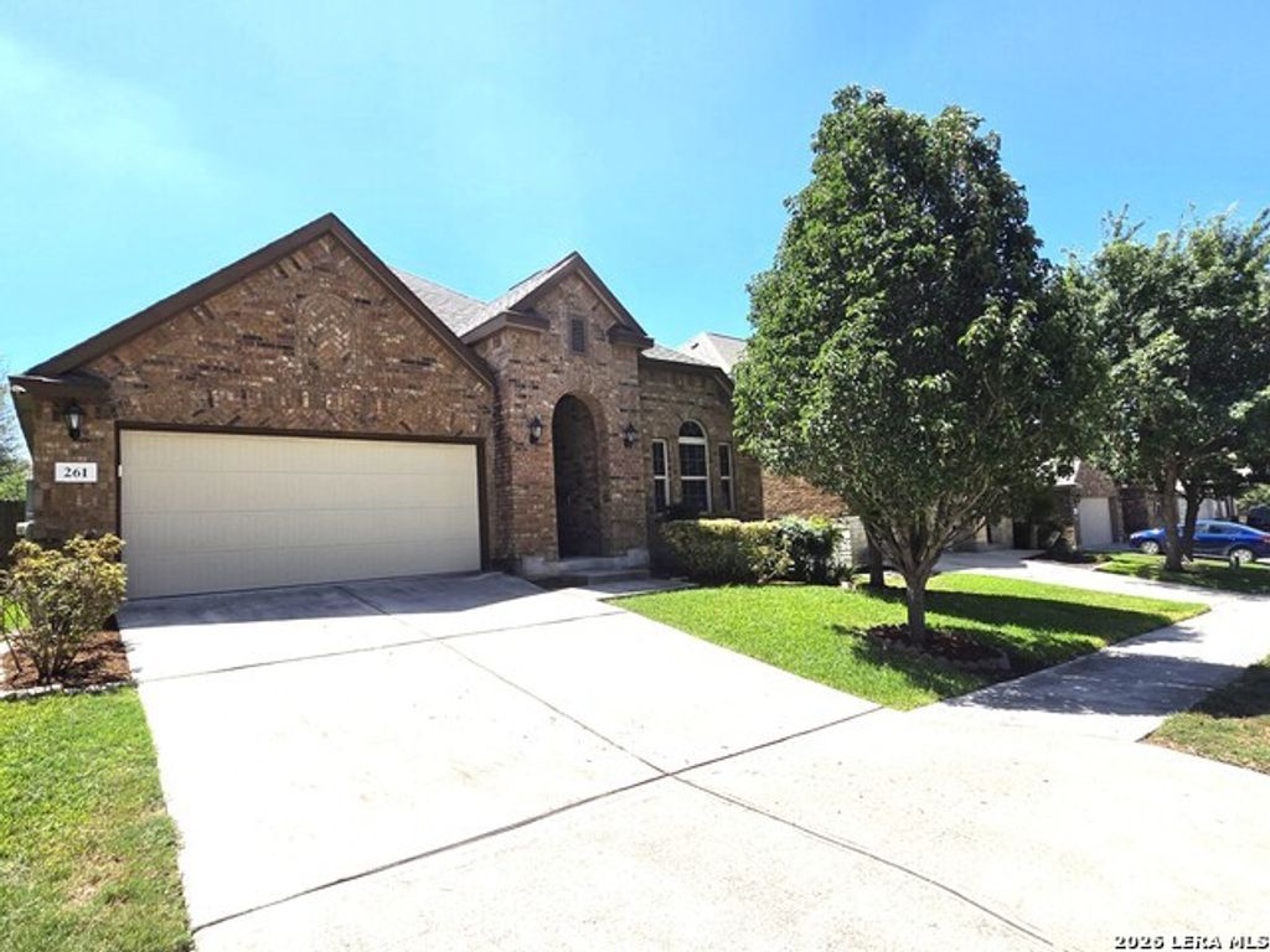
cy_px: 476
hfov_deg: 91.0
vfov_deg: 74.7
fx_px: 624
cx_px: 635
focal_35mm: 17
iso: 100
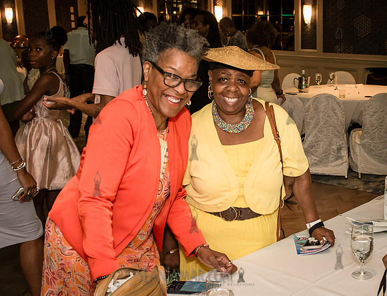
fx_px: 622
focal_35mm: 55
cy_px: 169
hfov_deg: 33.4
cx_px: 321
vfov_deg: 26.8
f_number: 3.5
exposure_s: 1/160
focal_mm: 24
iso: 1600
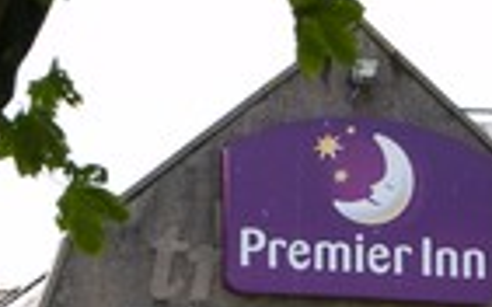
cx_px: 380
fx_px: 4099
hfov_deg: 6.9
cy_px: 412
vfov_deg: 4.3
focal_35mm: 306
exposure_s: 1/125
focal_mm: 55
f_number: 11
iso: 200
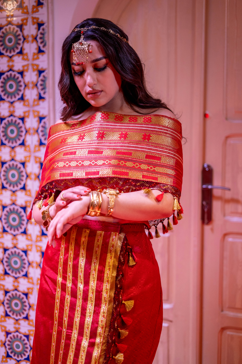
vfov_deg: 39.6
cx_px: 121
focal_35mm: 50
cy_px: 182
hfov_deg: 27.0
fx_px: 504
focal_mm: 50
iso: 1000
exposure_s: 1/160
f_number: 1.8
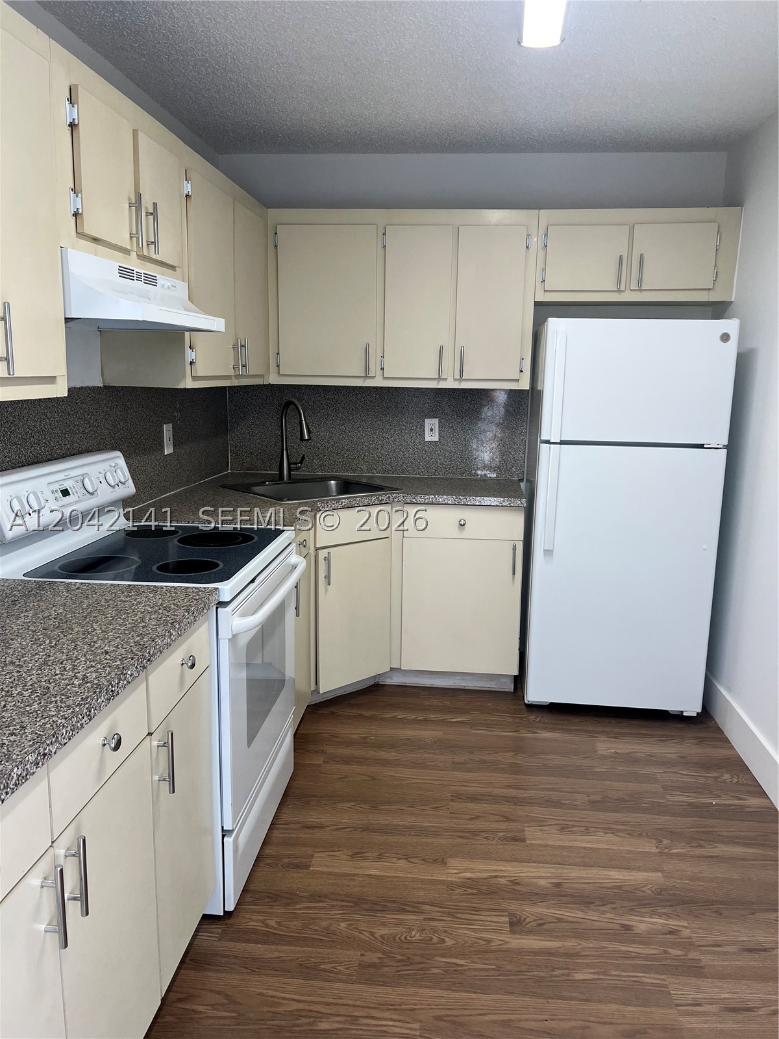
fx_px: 780
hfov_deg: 53.1
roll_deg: +0.8
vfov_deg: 67.3
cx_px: 390
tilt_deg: -9.0
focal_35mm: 26
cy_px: 520
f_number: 1.5
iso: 50
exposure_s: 1/120
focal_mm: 5.7
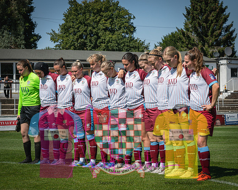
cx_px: 117
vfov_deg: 13.0
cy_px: 76
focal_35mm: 119
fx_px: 837
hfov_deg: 16.2
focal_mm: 85
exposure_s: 1/1250
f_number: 8
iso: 400
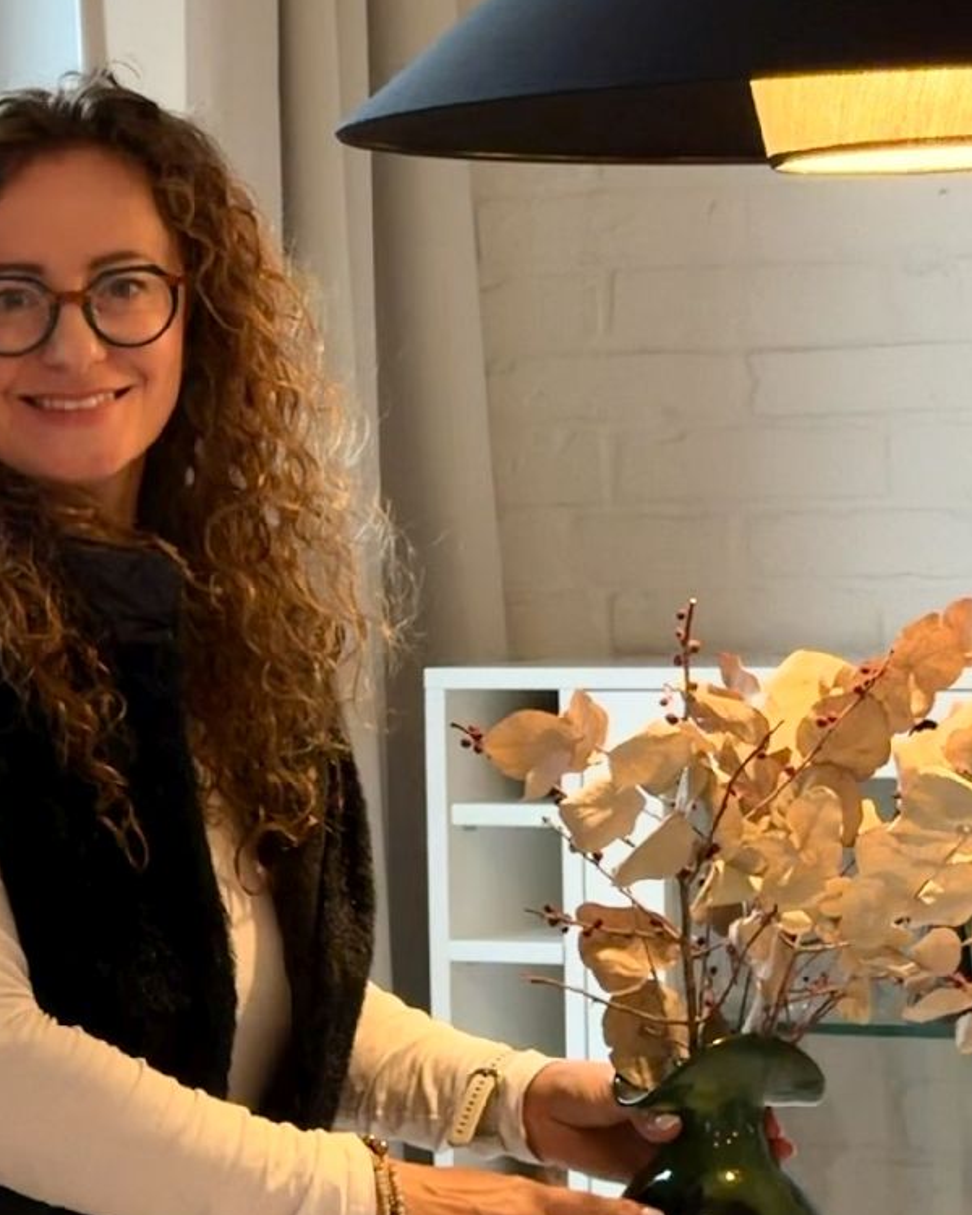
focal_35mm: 120
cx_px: 65
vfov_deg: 16.0
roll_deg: +1.1
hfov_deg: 12.7
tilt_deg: -1.4
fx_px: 4315
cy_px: 588
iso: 400
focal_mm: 6.76
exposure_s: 1/100
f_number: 1.78
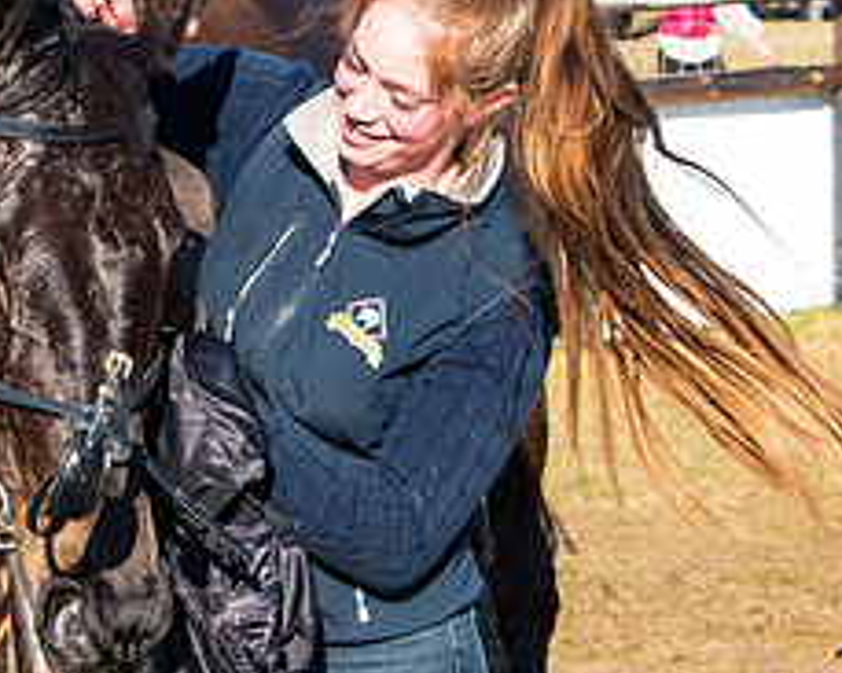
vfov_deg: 12.6
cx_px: 237
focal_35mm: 122
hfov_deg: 15.7
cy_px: 235
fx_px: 3039
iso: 125
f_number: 5
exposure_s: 1/250
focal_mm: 44
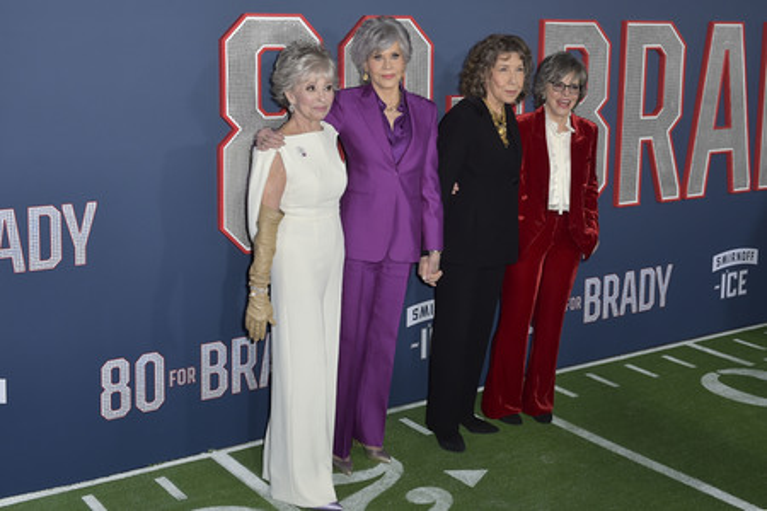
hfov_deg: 50.7
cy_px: 256
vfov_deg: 35.1
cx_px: 384
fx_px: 810
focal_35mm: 38
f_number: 6.3
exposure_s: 1/250
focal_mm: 38
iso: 500
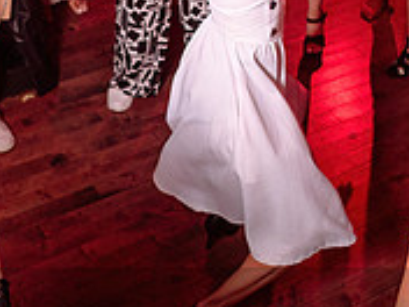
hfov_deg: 25.7
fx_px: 898
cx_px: 216
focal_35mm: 76
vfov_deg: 19.0
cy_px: 27
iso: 800
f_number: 3.2
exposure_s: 1/40
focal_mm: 24
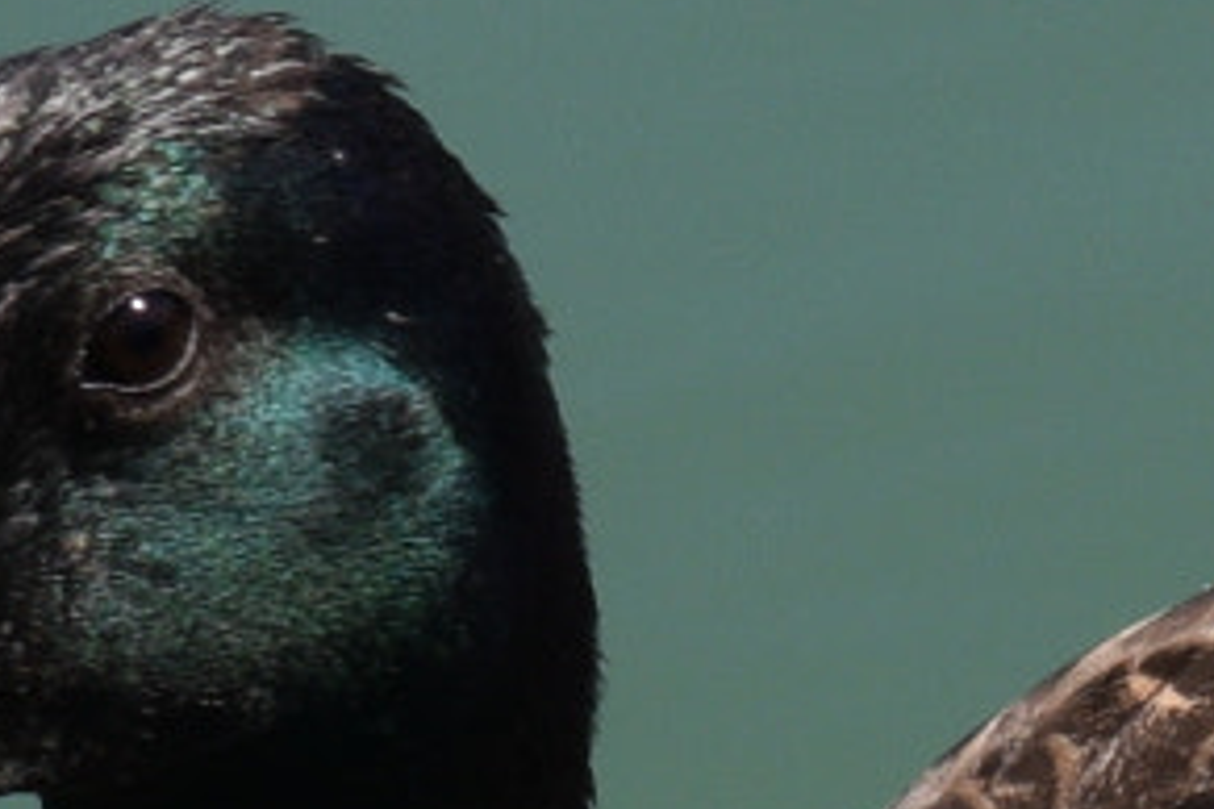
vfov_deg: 1.5
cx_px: 1652
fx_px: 31562
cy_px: 884
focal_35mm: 936
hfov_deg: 2.2
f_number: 11
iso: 100
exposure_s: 1/160
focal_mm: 112
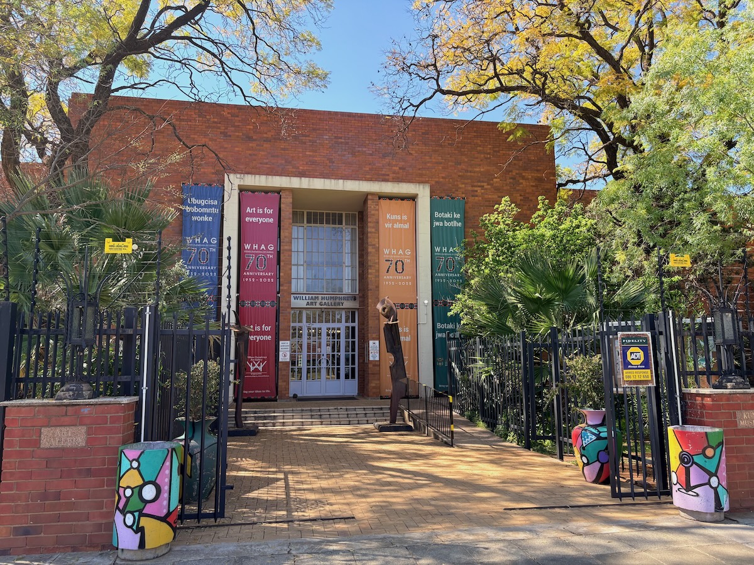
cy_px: 282
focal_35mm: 26
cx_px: 377
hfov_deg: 67.3
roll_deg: +1.1
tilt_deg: +8.6
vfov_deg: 53.1
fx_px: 566
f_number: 1.6
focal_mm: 5.96
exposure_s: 1/840
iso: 64
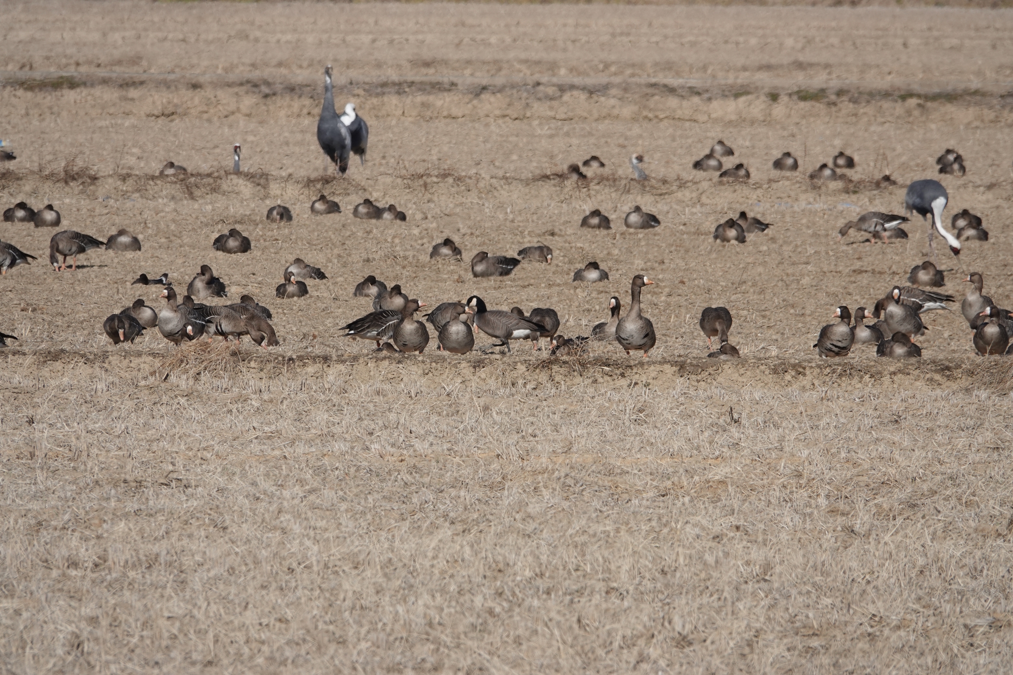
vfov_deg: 2.3
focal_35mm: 599
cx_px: 506
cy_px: 338
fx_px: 16855
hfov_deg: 3.4
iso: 100
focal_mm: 219.76
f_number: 5
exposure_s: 1/1000
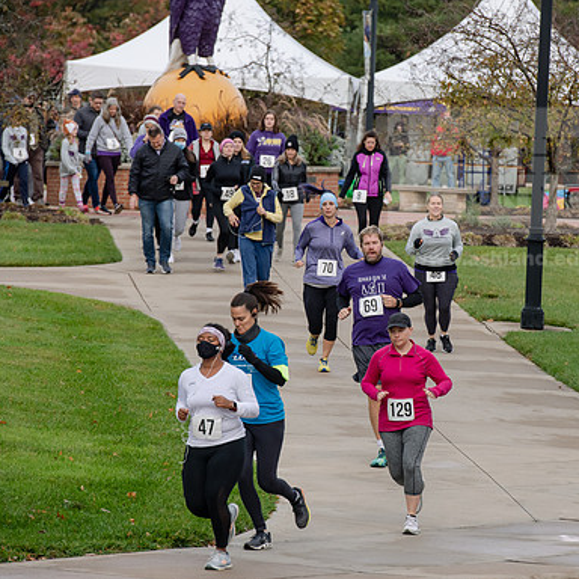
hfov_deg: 6.8
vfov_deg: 6.8
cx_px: 342
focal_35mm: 257
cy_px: 290
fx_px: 4863
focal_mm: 200
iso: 640
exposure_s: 1/500
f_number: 6.3
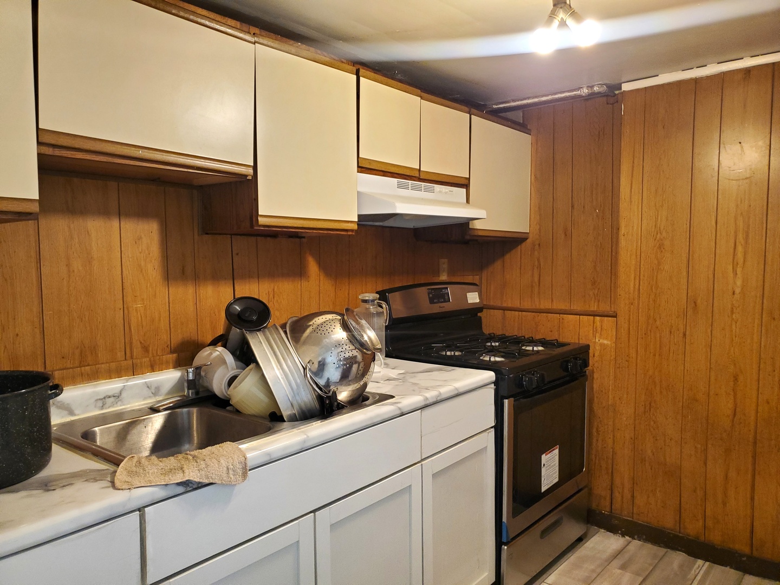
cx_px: 390
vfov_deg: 53.1
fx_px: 586
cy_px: 292
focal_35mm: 26
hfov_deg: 67.3
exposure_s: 1/60
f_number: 1.5
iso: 250
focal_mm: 4.3
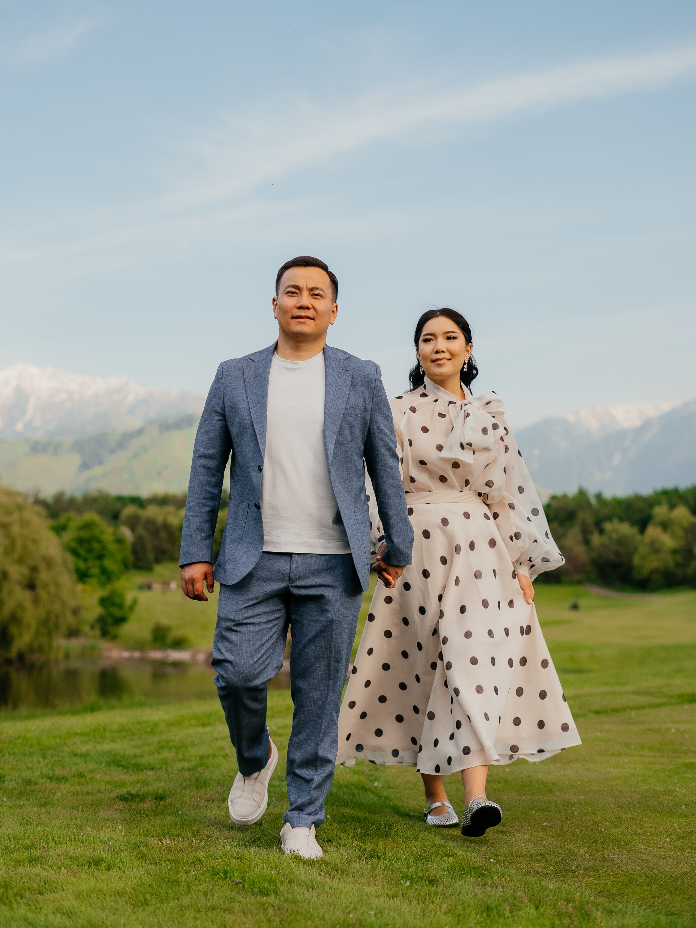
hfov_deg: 26.6
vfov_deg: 34.9
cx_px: 354
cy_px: 462
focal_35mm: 55
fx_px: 1474
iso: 250
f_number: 2.5
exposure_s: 1/500
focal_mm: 50
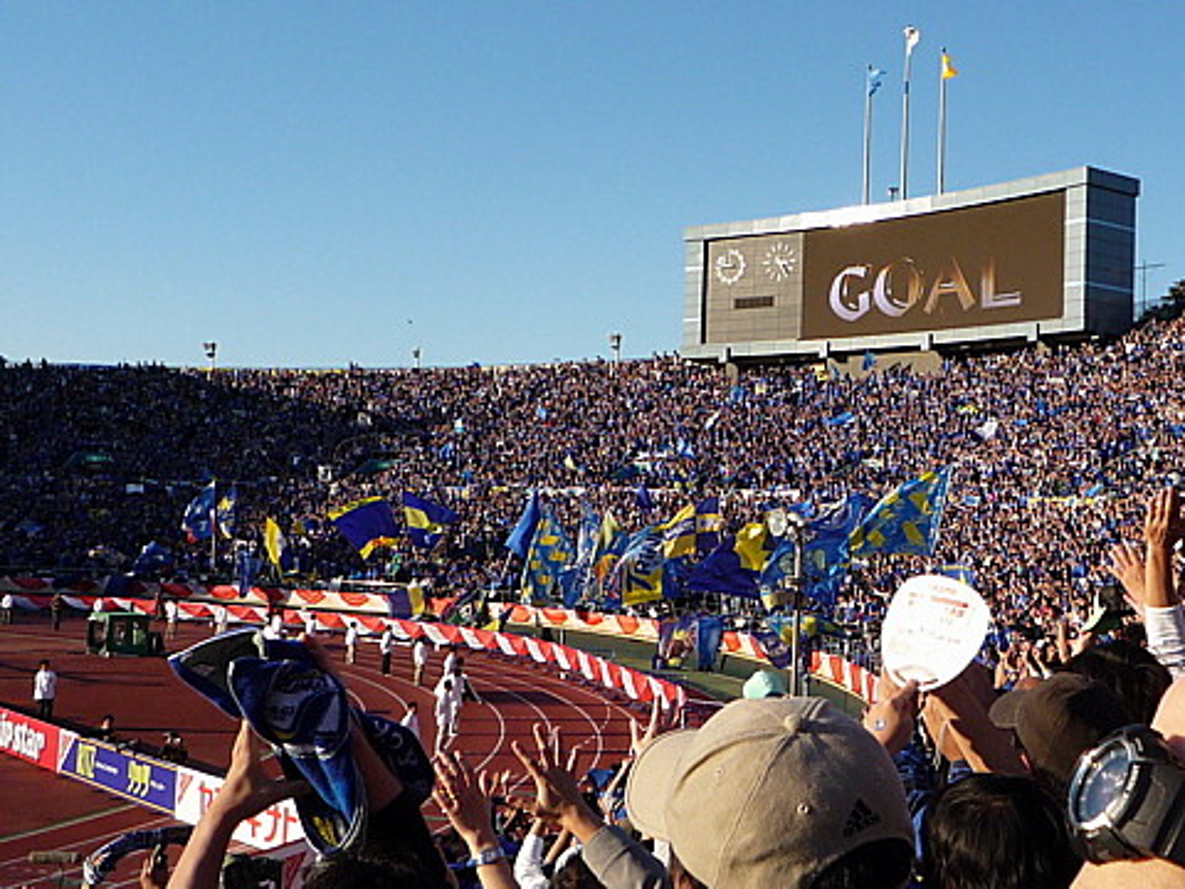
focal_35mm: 30
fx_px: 1027
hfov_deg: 60.0
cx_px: 592
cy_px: 444
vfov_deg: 46.8
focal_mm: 4.4
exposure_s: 1/640
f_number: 4
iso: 100
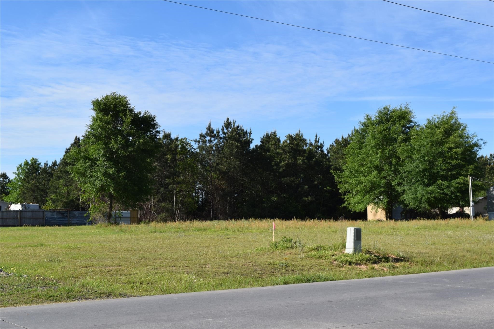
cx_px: 247
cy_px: 164
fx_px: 700
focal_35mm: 51
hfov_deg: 38.9
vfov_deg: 26.5
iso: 200
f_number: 9
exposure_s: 1/320
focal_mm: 34
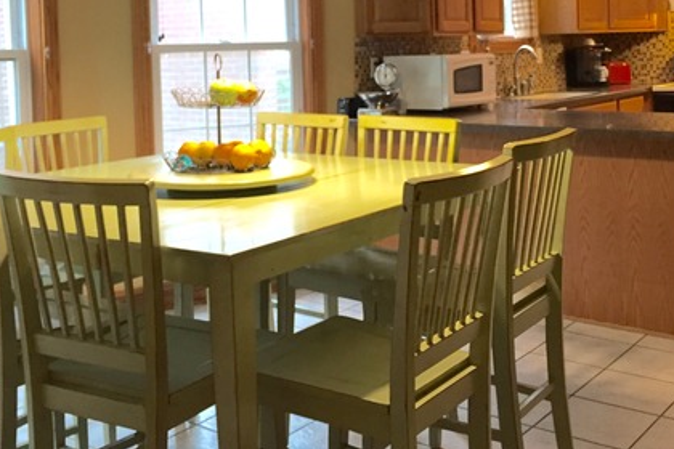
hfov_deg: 42.7
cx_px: 335
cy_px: 71
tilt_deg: -2.0
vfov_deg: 28.4
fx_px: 861
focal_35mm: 46
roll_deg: +2.0
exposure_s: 1/30
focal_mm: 4.15
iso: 125
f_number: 2.2
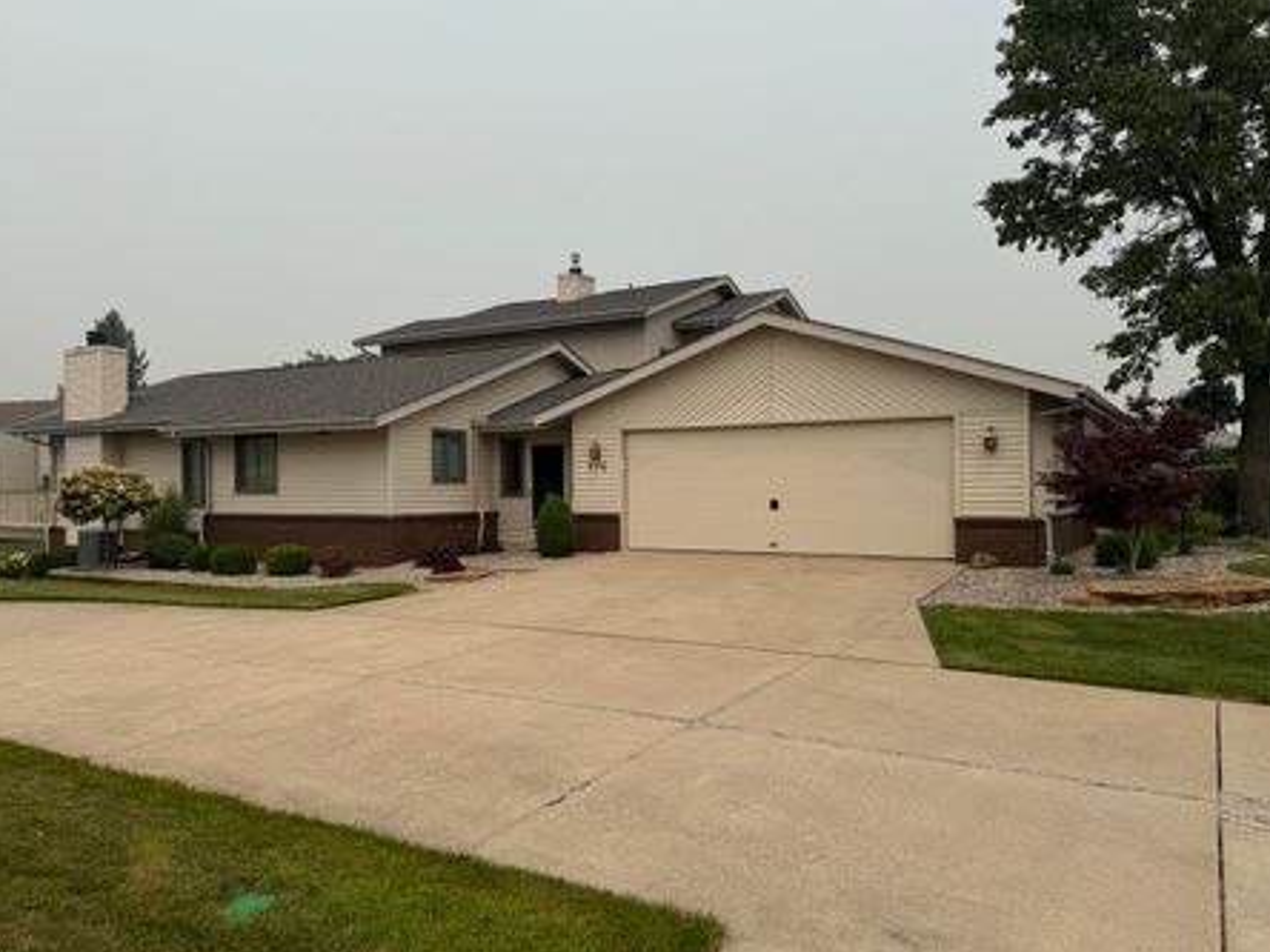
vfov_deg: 51.3
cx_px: 566
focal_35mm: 27
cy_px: 487
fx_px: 991
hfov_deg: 65.1
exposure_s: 1/8130
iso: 80
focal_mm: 6.76
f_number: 1.78
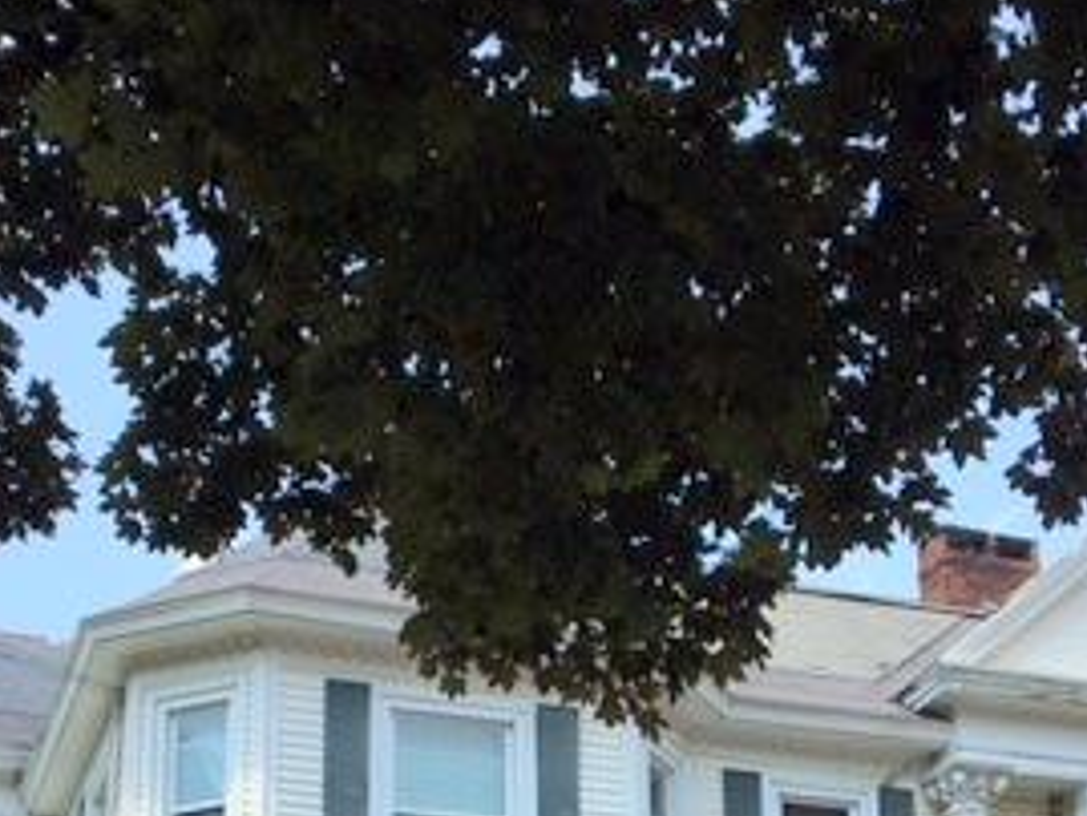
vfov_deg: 20.2
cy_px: 945
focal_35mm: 69
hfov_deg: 28.2
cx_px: 546
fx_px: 2168
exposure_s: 1/1040
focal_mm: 4.15
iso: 25
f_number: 2.2
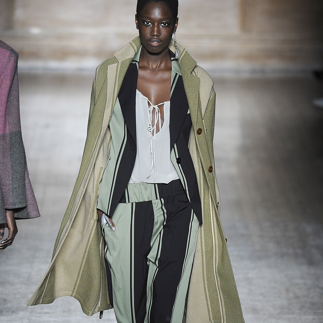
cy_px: 222
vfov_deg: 4.9
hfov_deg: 4.9
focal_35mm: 358
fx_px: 3779
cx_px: 161
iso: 2000
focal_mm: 280
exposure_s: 1/500
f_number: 5
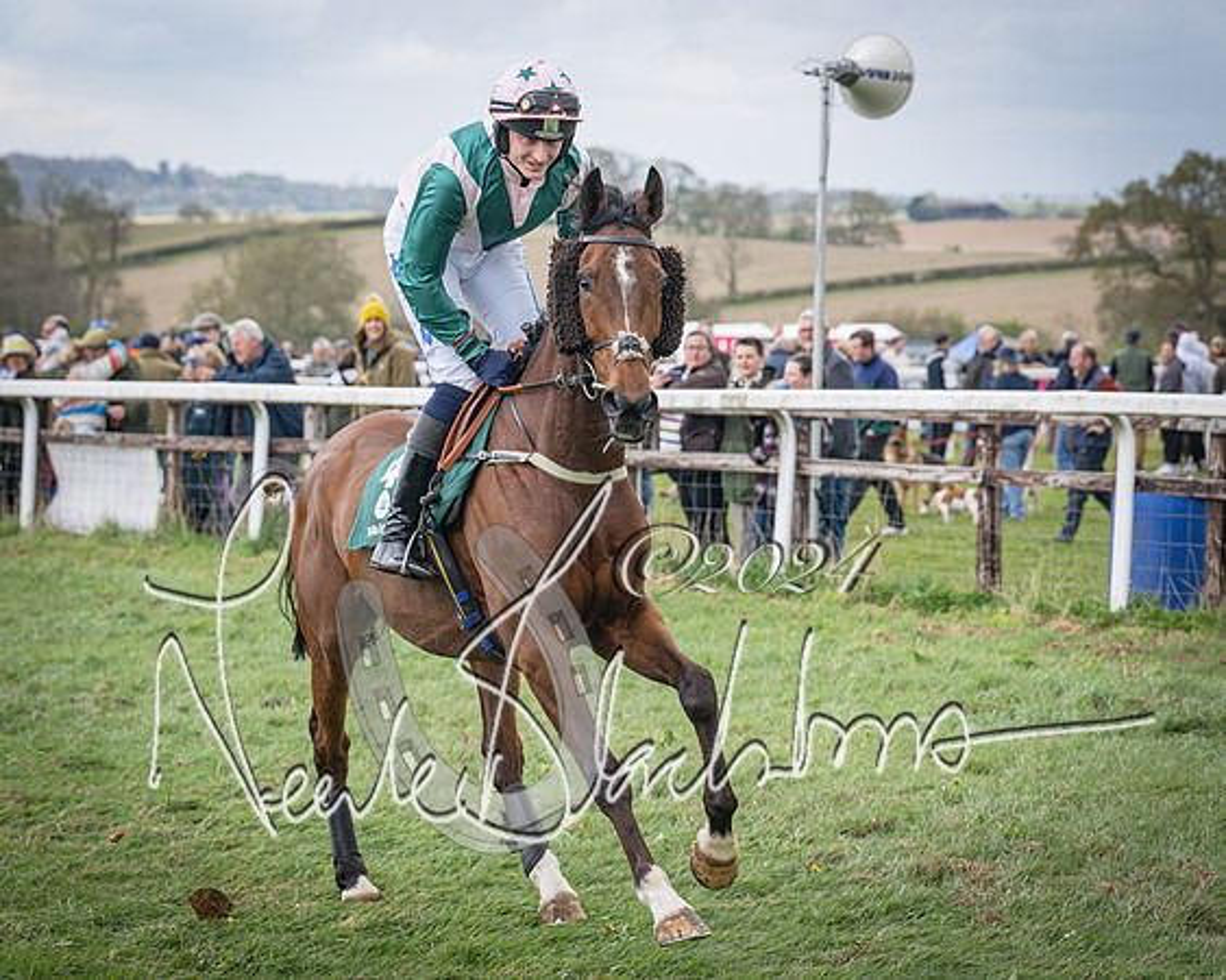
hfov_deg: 16.2
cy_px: 490
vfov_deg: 13.0
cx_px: 736
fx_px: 4291
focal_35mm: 118
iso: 200
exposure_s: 1/1250
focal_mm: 70
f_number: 4
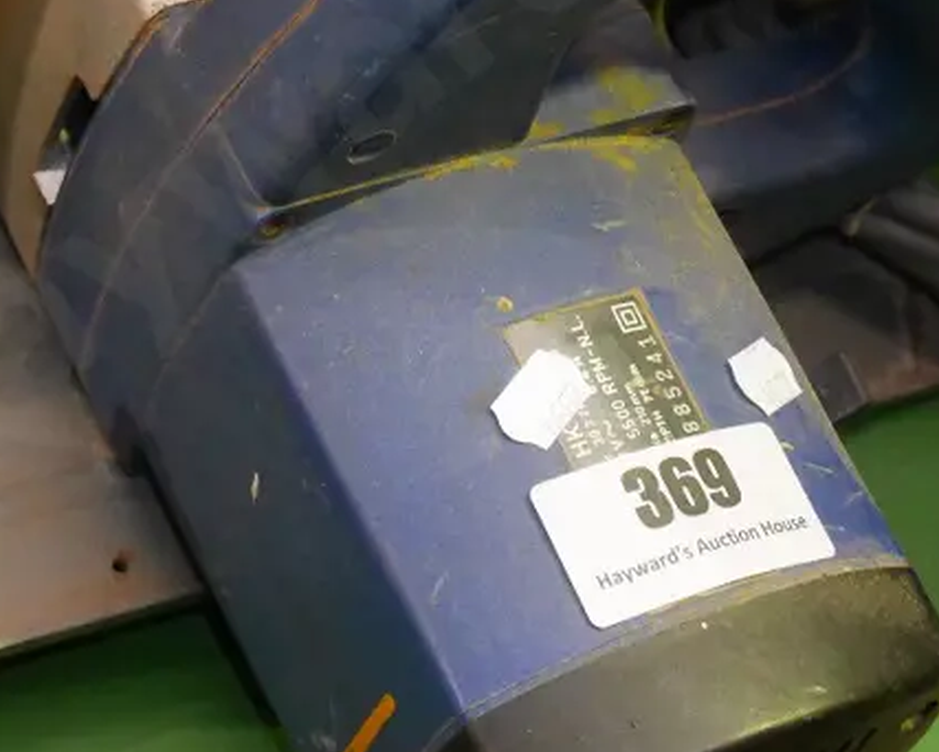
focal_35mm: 131
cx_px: 292
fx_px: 3642
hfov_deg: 14.7
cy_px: 137
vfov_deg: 11.7
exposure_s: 1/60
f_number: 5.4
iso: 3200
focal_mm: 28
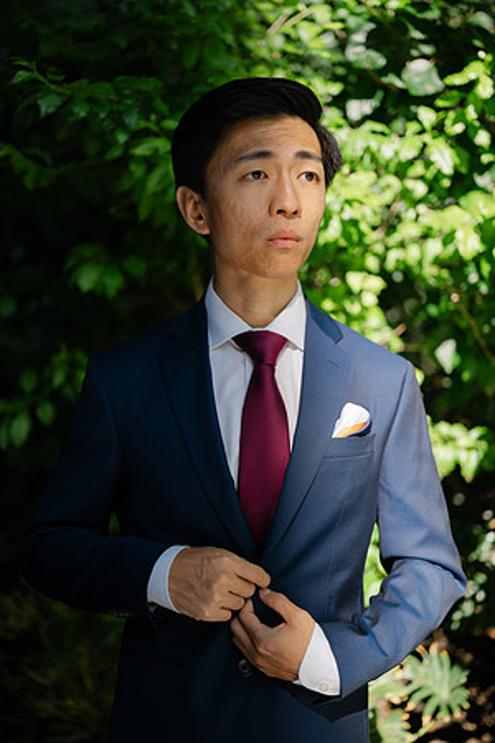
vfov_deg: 39.6
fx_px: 1031
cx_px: 248
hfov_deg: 27.0
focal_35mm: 50
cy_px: 372
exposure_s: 1/1250
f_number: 2
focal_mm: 50
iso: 80
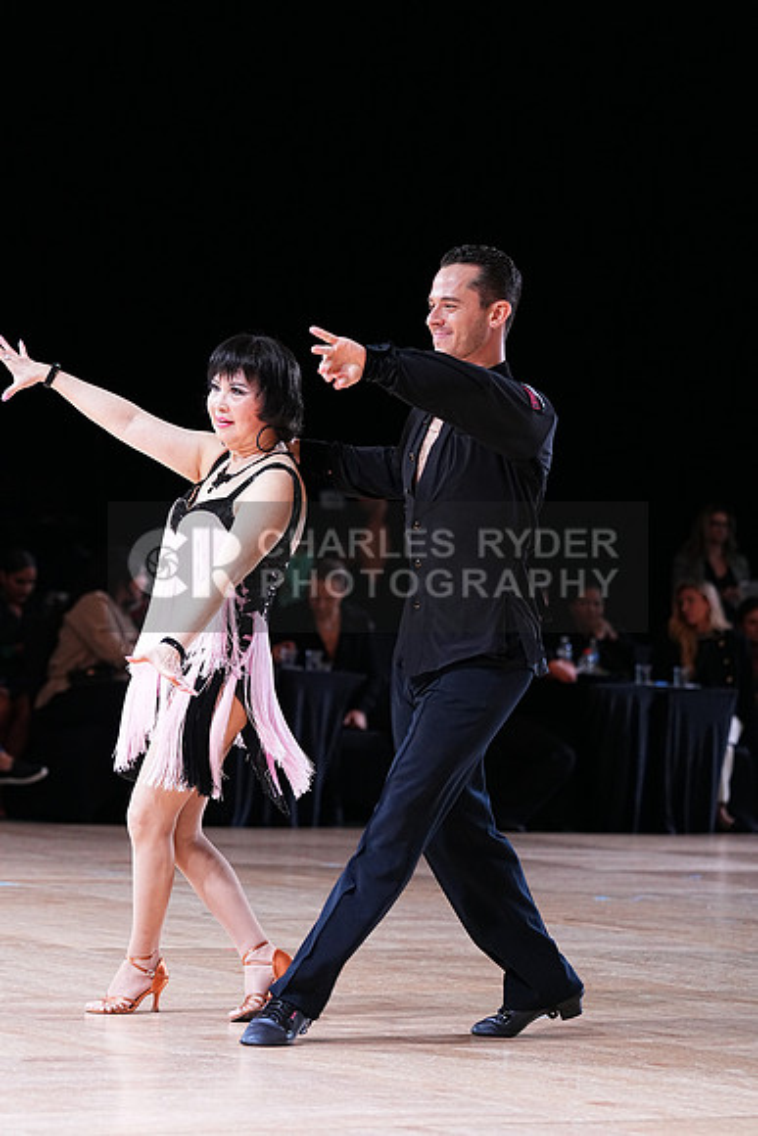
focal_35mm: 133
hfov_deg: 10.3
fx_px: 4198
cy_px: 568
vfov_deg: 15.4
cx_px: 379
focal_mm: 133
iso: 2500
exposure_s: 1/400
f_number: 4
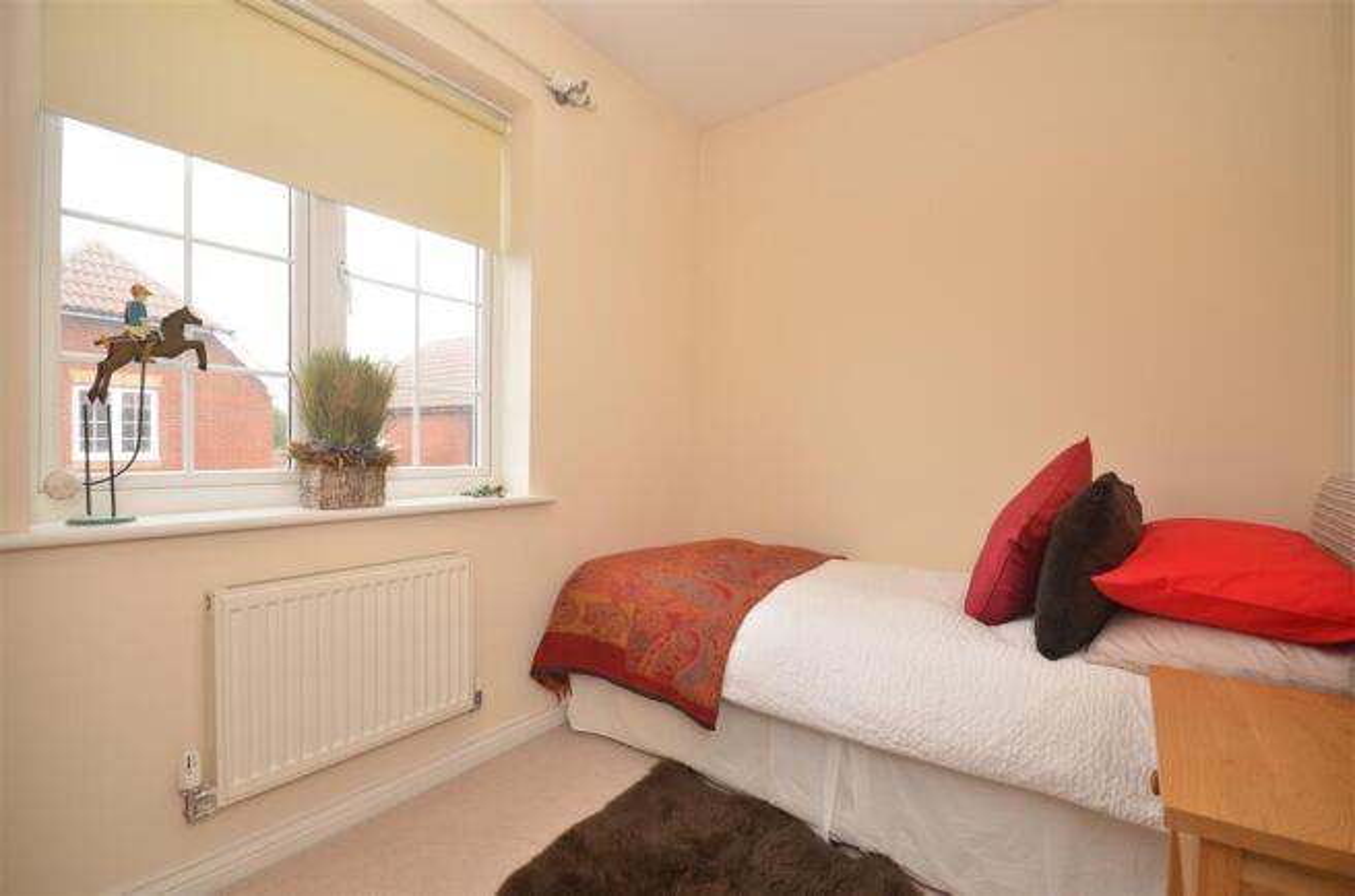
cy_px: 448
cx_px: 678
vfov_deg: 77.0
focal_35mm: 15
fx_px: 563
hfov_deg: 100.5
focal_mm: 10
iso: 320
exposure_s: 1/8
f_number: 8
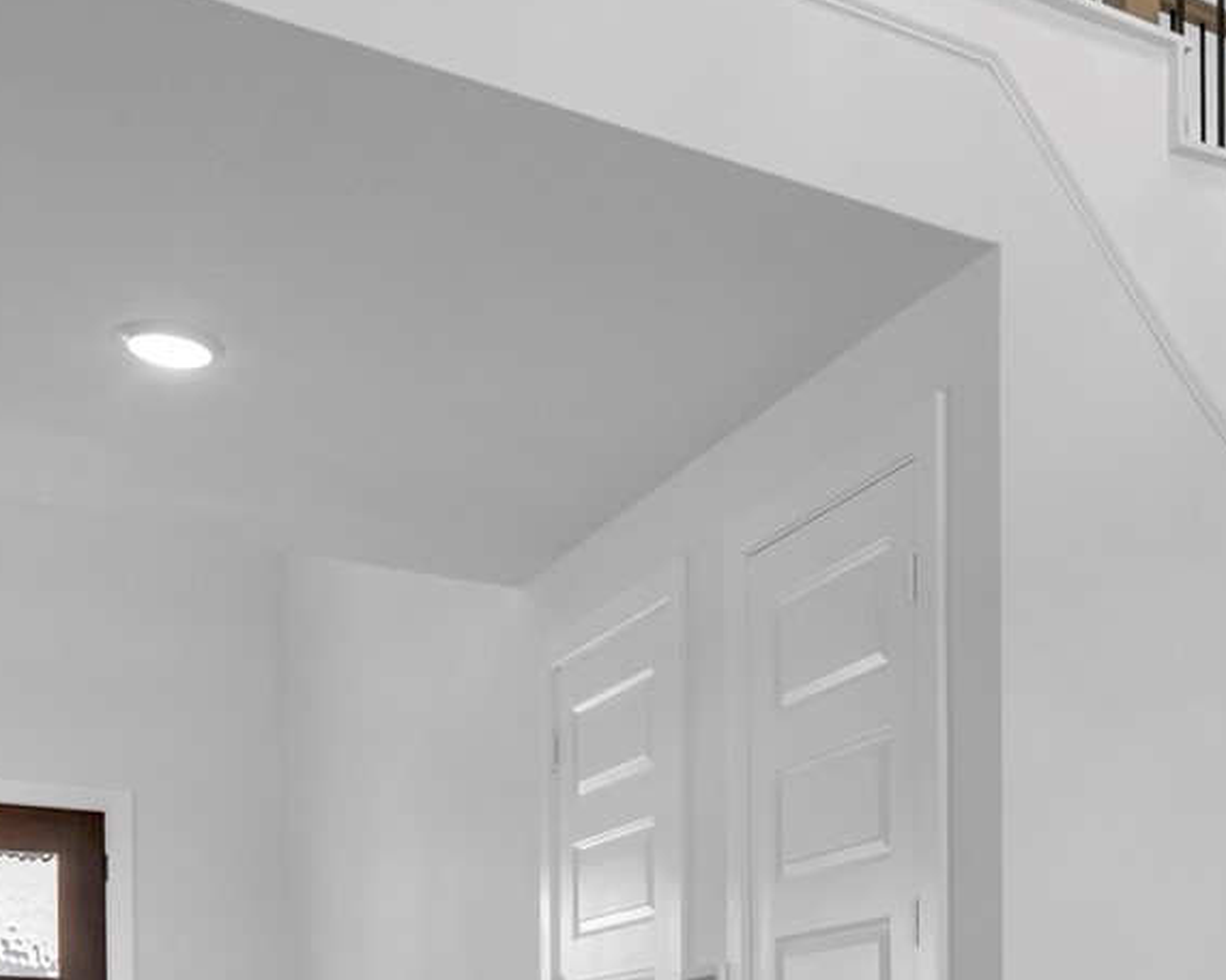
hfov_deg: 35.1
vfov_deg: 27.6
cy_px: 1081
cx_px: 1113
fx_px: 1813
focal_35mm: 50
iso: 250
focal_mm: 14
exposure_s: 1/10
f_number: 9
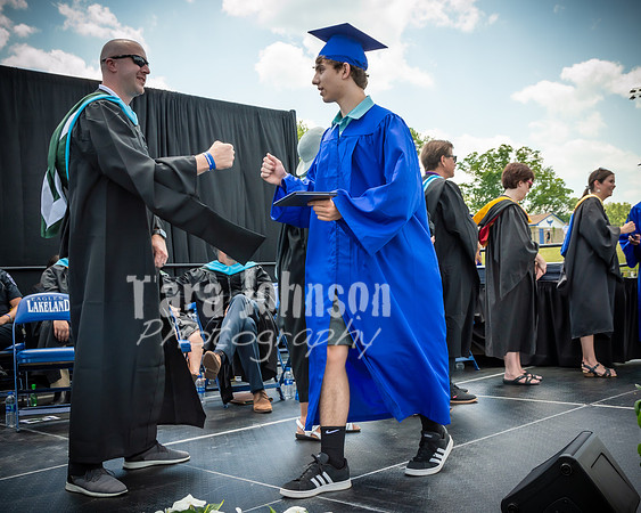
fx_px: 737
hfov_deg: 47.0
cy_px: 260
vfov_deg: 38.3
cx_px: 299
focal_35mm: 39
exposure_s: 1/320
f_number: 7.1
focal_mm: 22
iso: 200
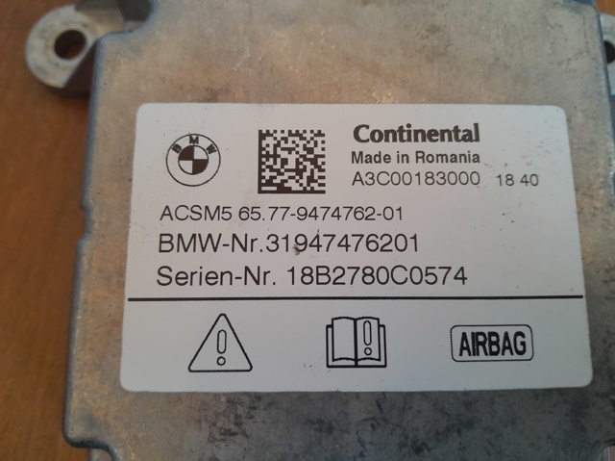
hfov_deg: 67.3
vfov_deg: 53.0
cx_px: 308
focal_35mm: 26
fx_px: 462
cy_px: 230
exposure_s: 1/50
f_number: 1.8
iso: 200
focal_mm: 3.98
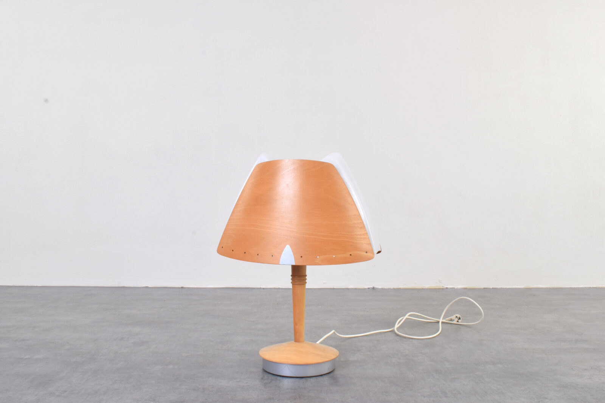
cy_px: 202
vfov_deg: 36.9
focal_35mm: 36
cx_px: 302
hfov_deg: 53.1
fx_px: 605
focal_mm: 24
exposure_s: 1.6
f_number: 18
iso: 100
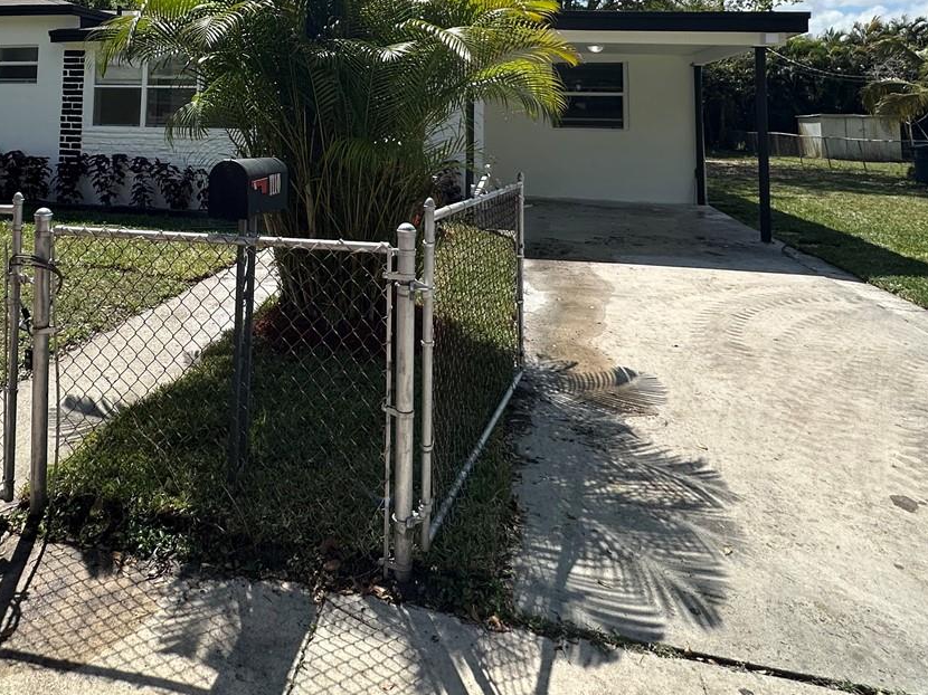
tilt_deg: +5.0
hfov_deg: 64.2
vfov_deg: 46.0
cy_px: 60
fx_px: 724
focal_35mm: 27
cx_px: 334
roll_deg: -1.7
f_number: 2.2
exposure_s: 1/2092
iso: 50
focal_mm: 2.22
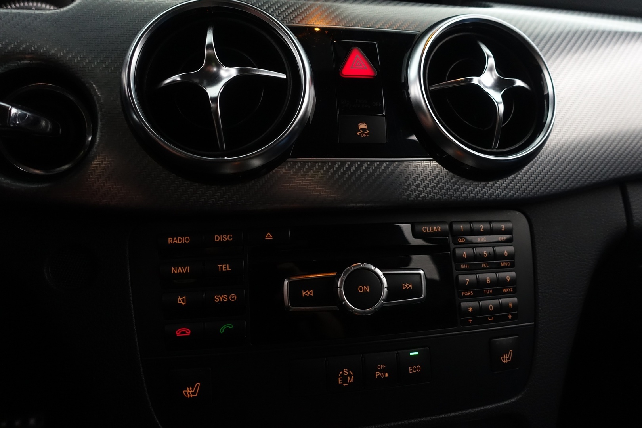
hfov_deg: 73.7
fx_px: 428
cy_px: 214
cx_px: 321
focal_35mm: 24
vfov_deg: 53.1
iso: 1000
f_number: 2.5
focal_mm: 8.8
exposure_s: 1/40
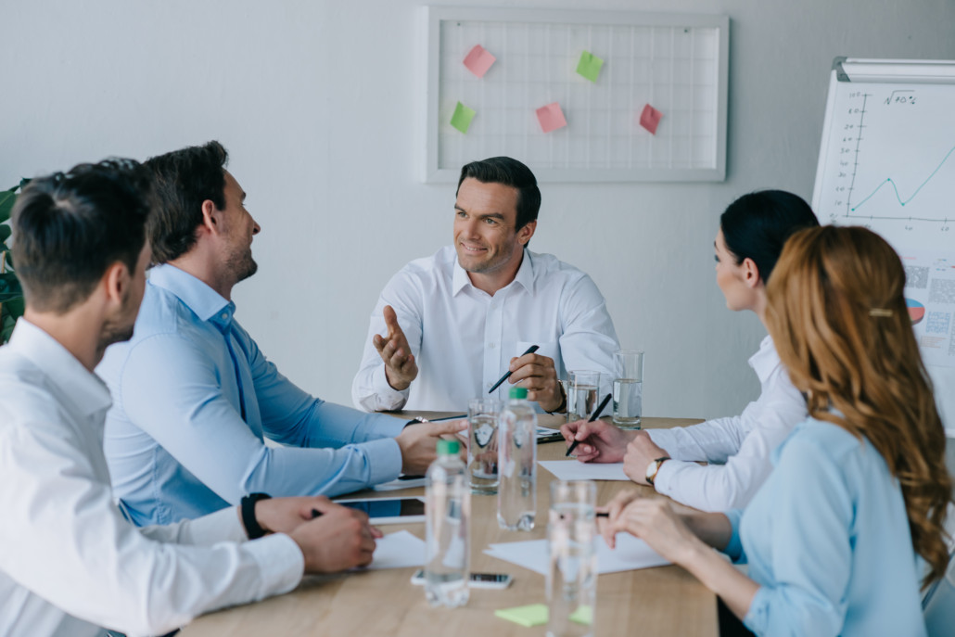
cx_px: 478
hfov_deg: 23.9
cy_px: 318
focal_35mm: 85
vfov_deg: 16.1
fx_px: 2255
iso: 250
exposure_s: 1/200
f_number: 3.5
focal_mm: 85
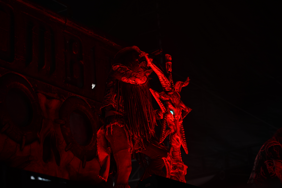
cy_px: 94
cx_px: 141
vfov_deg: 13.0
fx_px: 822
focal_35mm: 105
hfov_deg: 19.5
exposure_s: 1/125
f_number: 4
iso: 200
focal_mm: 105
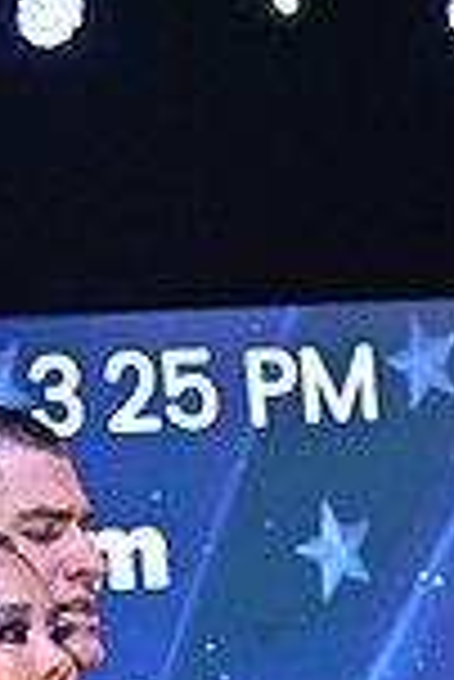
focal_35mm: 250
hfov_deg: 5.5
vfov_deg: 7.9
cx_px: 56
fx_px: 4718
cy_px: 1256
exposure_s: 1/200
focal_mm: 65
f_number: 10
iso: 1600
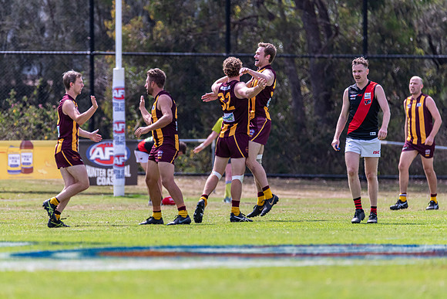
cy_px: 166
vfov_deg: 2.4
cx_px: 193
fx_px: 7067
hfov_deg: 3.6
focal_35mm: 569
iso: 800
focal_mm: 500
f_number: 6.3
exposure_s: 1/2000
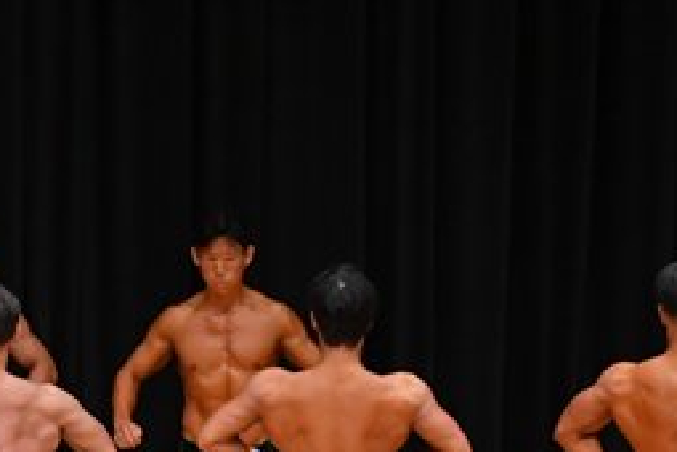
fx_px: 7710
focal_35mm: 410
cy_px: 465
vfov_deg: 3.3
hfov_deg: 5.0
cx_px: 57
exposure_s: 1/400
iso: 3200
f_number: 5.6
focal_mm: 90
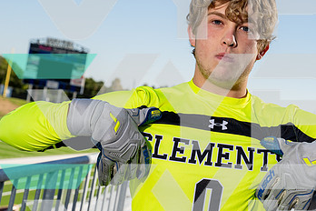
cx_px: 233
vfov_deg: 14.4
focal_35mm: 95
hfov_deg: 21.3
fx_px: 834
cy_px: 102
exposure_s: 1/250
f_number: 7.1
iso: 100
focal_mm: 57
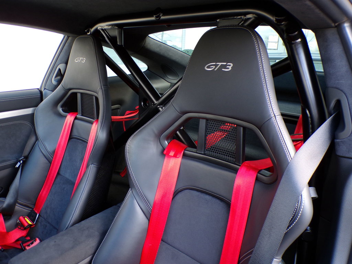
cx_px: 176
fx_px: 285
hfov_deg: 63.4
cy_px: 132
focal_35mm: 28
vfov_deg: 49.7
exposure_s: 1/34
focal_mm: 5
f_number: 3.1
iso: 124
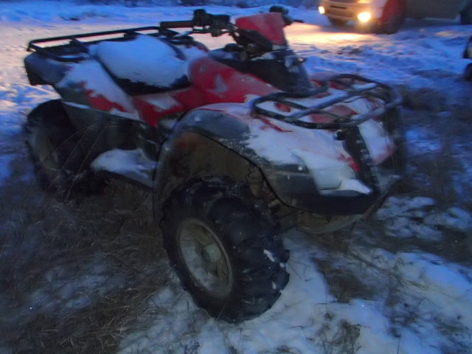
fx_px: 382
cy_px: 177
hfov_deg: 63.4
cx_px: 236
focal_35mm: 28
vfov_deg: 49.7
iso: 1600
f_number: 3.9
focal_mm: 5
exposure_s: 1/8
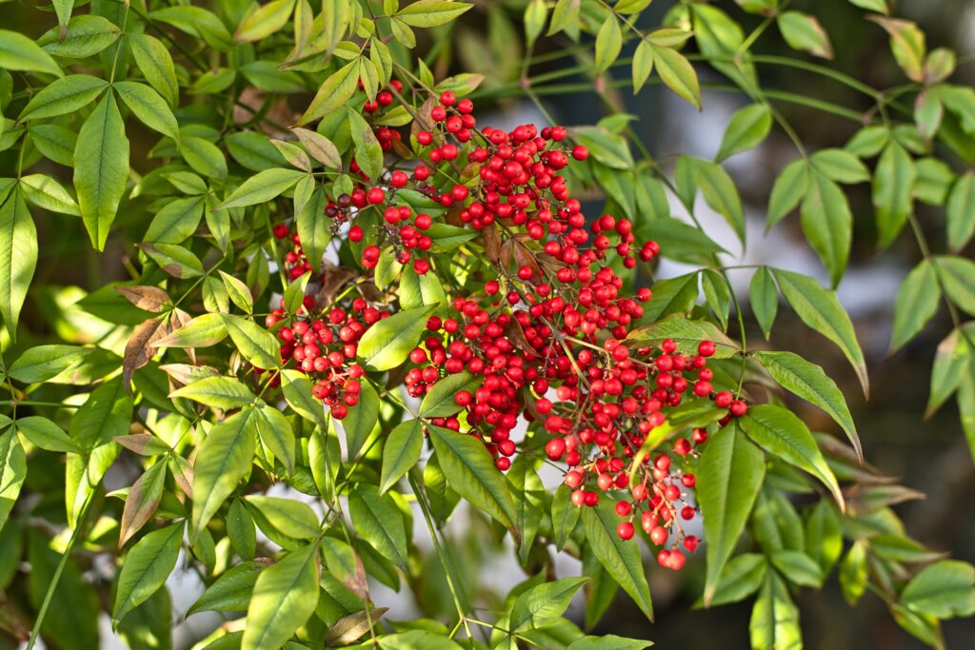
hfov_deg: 27.0
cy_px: 325
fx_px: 2031
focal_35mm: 75
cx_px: 488
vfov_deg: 18.2
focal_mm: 50
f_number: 2.5
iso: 160
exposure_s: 1/340
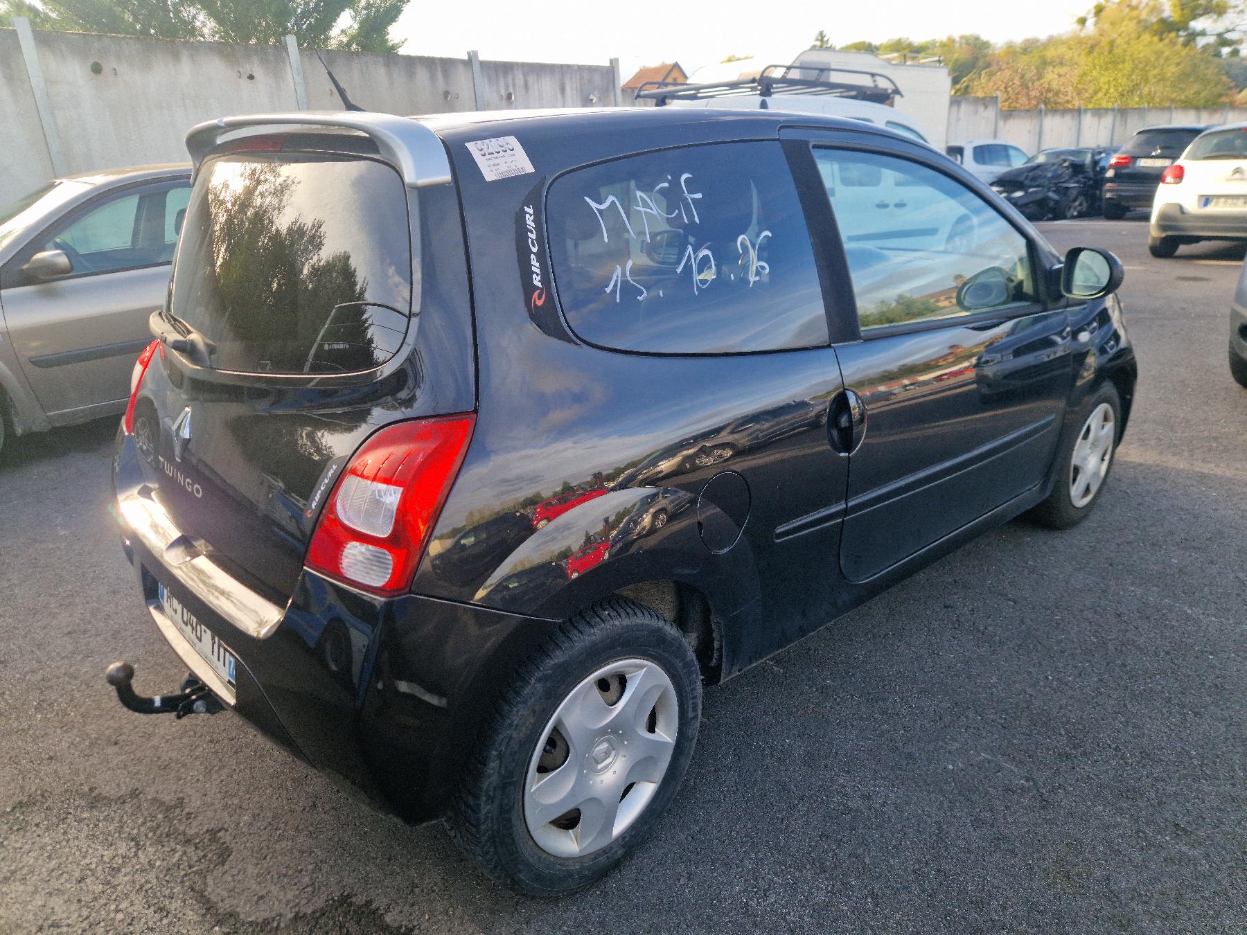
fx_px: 829
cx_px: 624
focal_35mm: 23
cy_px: 468
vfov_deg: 58.9
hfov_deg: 73.9
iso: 50
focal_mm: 5.4
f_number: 1.8
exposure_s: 1/278
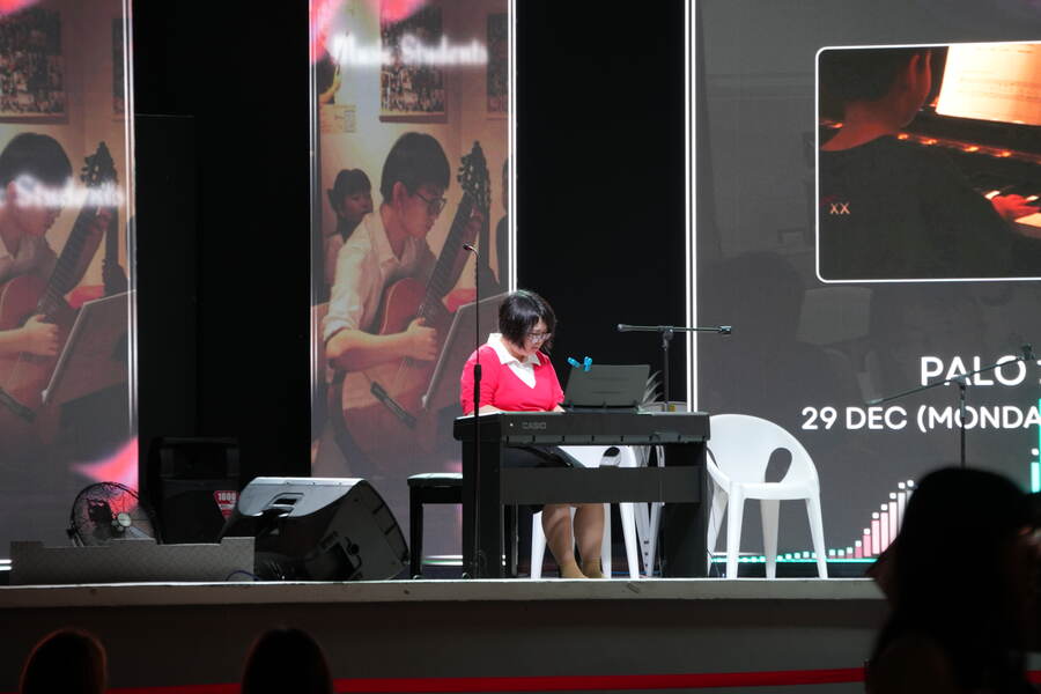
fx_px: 5547
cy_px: 347
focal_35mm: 192
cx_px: 520
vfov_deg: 7.2
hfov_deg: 10.7
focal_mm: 127.9
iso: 320
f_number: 6.3
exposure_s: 1/25
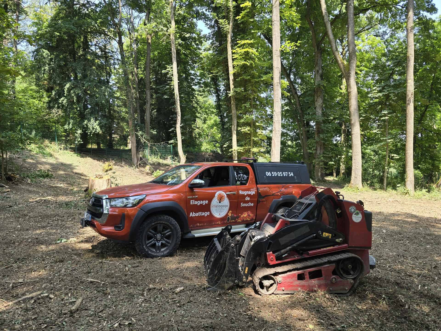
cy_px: 166
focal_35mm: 23
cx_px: 220
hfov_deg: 73.9
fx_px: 293
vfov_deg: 58.9
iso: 25
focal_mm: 6.3
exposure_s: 1/180
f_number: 1.7
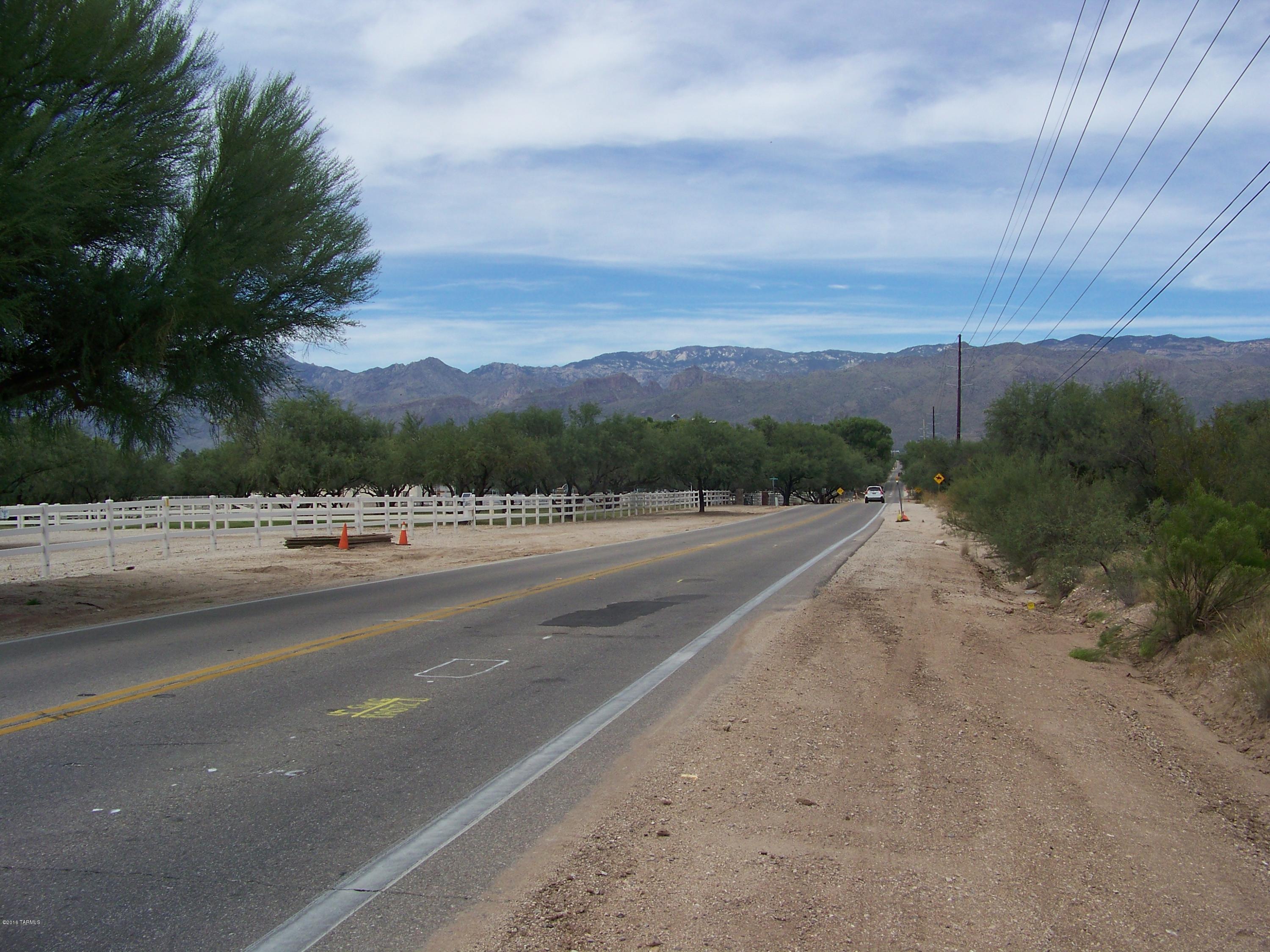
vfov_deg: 39.7
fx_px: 1321
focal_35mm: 36
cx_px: 635
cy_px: 476
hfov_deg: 51.4
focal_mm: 5.85
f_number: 4
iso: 64
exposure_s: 1/640
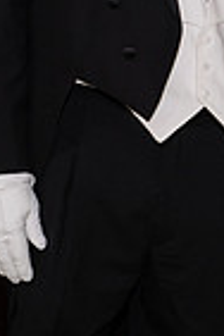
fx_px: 1848
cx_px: 288
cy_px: -7
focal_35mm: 198
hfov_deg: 6.9
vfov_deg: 10.3
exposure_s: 1/160
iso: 800
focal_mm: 62
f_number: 5.6
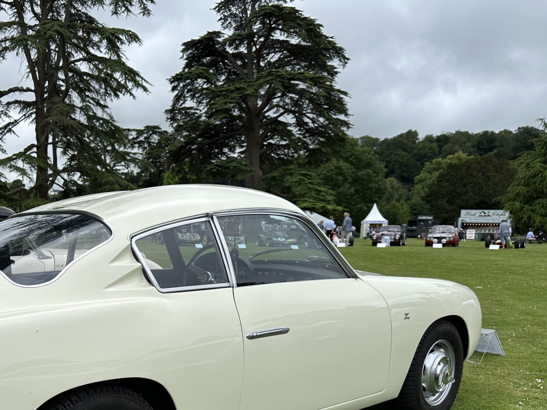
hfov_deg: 48.6
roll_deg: -1.0
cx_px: 153
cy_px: 302
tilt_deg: -6.8
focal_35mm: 37
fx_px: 585
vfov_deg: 37.8
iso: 80
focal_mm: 6.86
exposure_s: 1/4184
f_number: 1.78
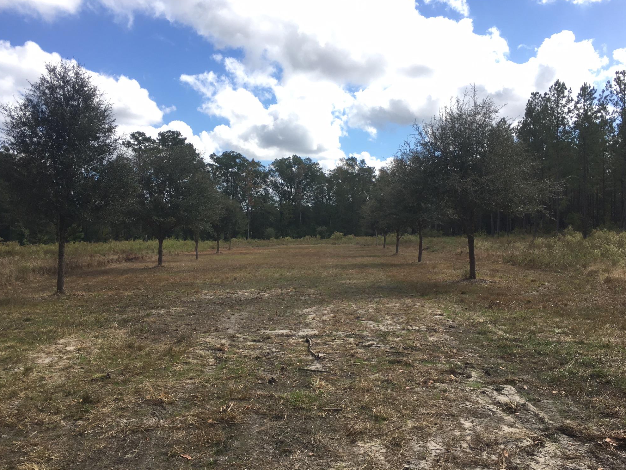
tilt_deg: +0.5
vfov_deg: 46.8
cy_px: 229
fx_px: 543
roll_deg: +0.2
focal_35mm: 30
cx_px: 305
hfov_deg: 60.0
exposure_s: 1/1068
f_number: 2.2
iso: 25
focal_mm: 4.15
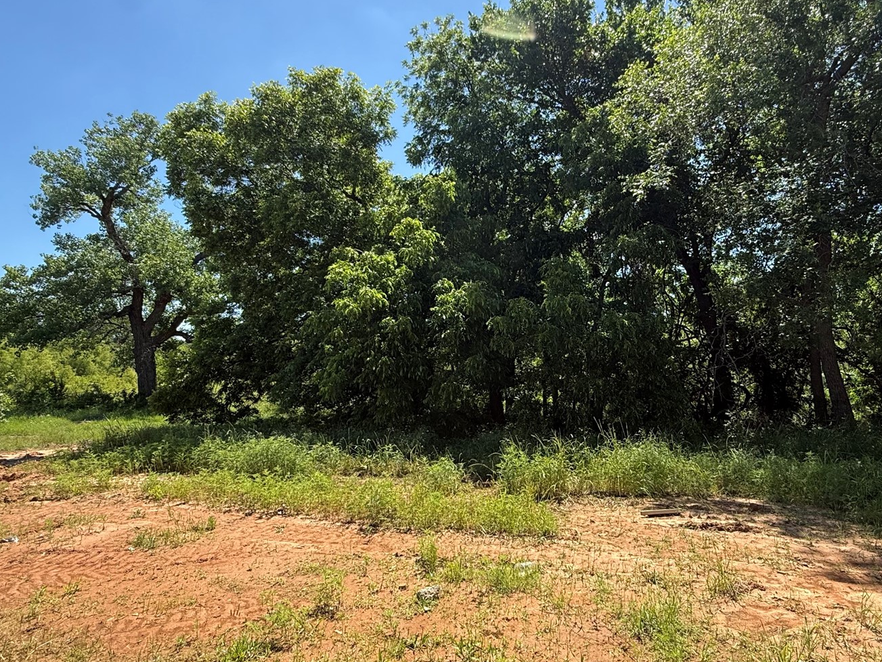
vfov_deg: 61.1
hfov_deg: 76.3
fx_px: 560
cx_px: 471
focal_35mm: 22
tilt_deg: +6.2
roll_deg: +1.4
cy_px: 322
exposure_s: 1/672
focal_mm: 2.22
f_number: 2.2
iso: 50
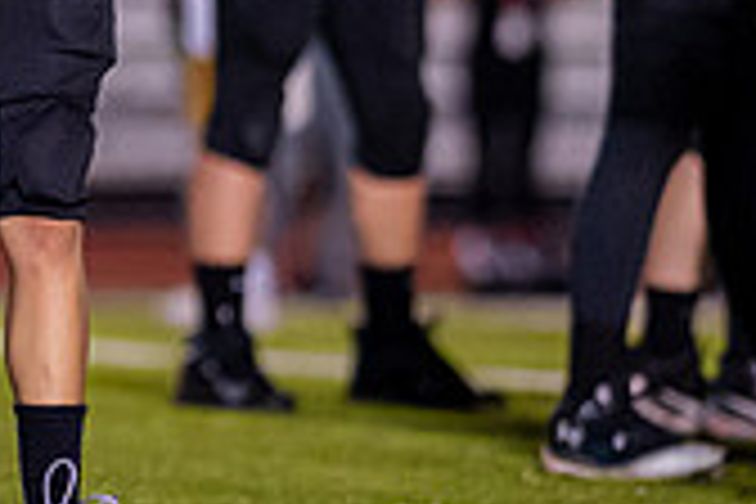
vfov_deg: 1.8
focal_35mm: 767
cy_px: -116
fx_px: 16106
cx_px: 50
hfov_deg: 2.7
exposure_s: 1/1250
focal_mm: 135
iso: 2000
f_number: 1.8
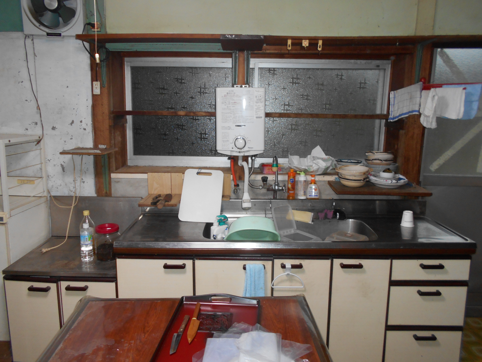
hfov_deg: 67.3
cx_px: 241
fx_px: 362
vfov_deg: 53.1
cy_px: 181
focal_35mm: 26
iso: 200
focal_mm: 4.6
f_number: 3.2
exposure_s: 1/25
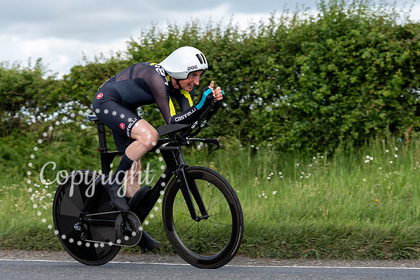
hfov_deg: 17.8
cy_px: 132
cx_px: 178
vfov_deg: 11.9
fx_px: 1340
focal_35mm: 115
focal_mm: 78
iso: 200
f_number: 3.5
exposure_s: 1/1000
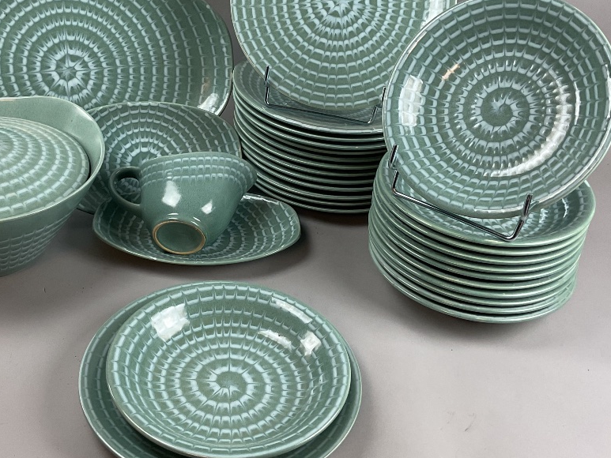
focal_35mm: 45
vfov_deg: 32.2
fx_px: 794
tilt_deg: -34.1
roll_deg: -3.2
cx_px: 231
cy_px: 201
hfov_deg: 41.8
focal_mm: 3
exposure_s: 1/100
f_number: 1.8
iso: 50
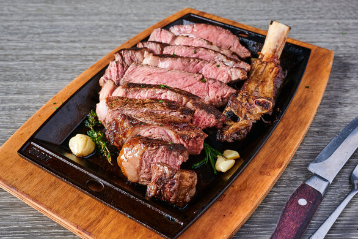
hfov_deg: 45.5
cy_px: 117
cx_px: 180
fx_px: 427
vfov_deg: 31.2
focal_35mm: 43
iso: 100
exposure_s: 1/200
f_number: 10
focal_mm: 42
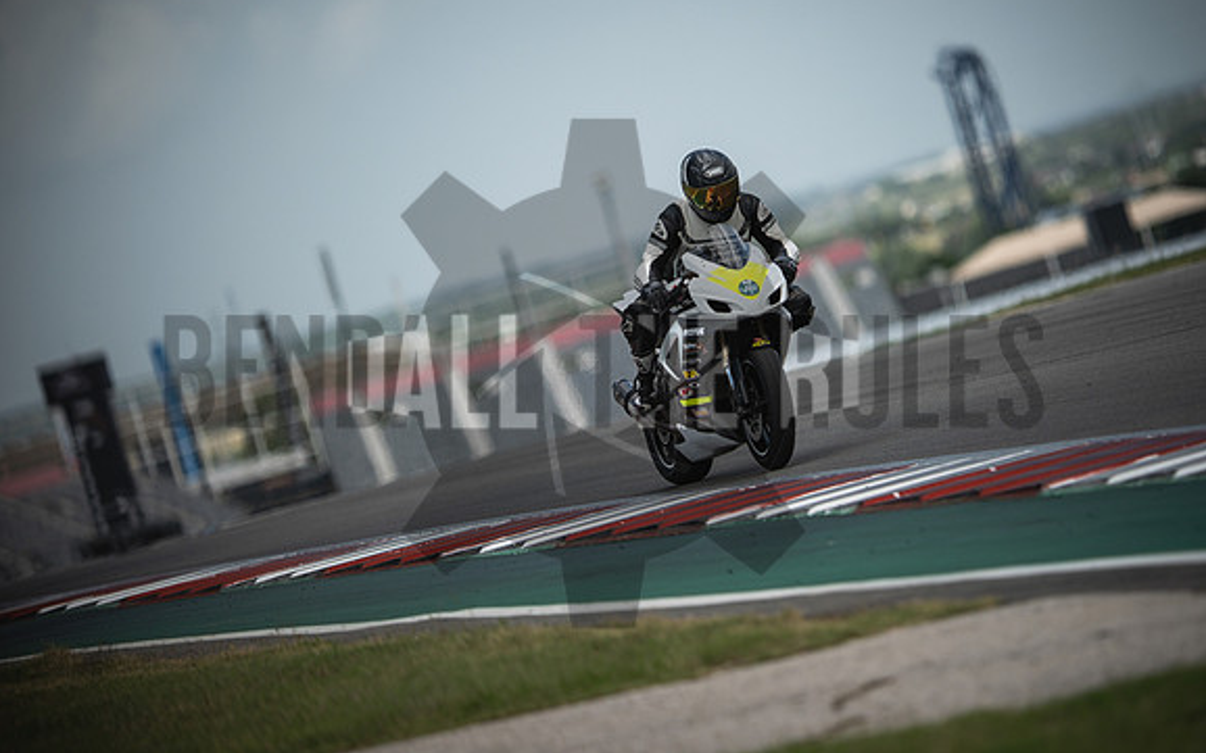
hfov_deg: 6.8
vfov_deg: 4.3
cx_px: 603
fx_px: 10088
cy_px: 374
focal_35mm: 307
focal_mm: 200
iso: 200
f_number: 2
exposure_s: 1/4000
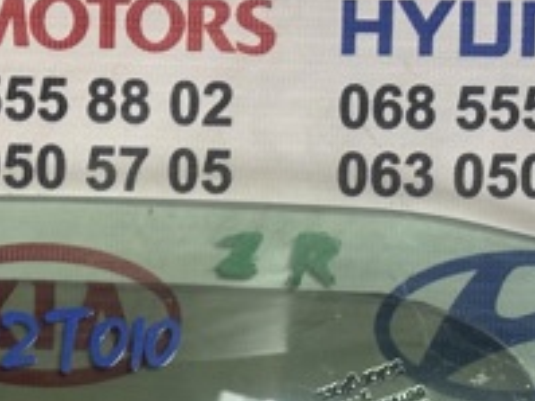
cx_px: 169
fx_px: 2579
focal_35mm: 167
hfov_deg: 11.8
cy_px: 628
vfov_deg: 8.6
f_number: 1.6
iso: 125
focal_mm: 5.96
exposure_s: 1/60
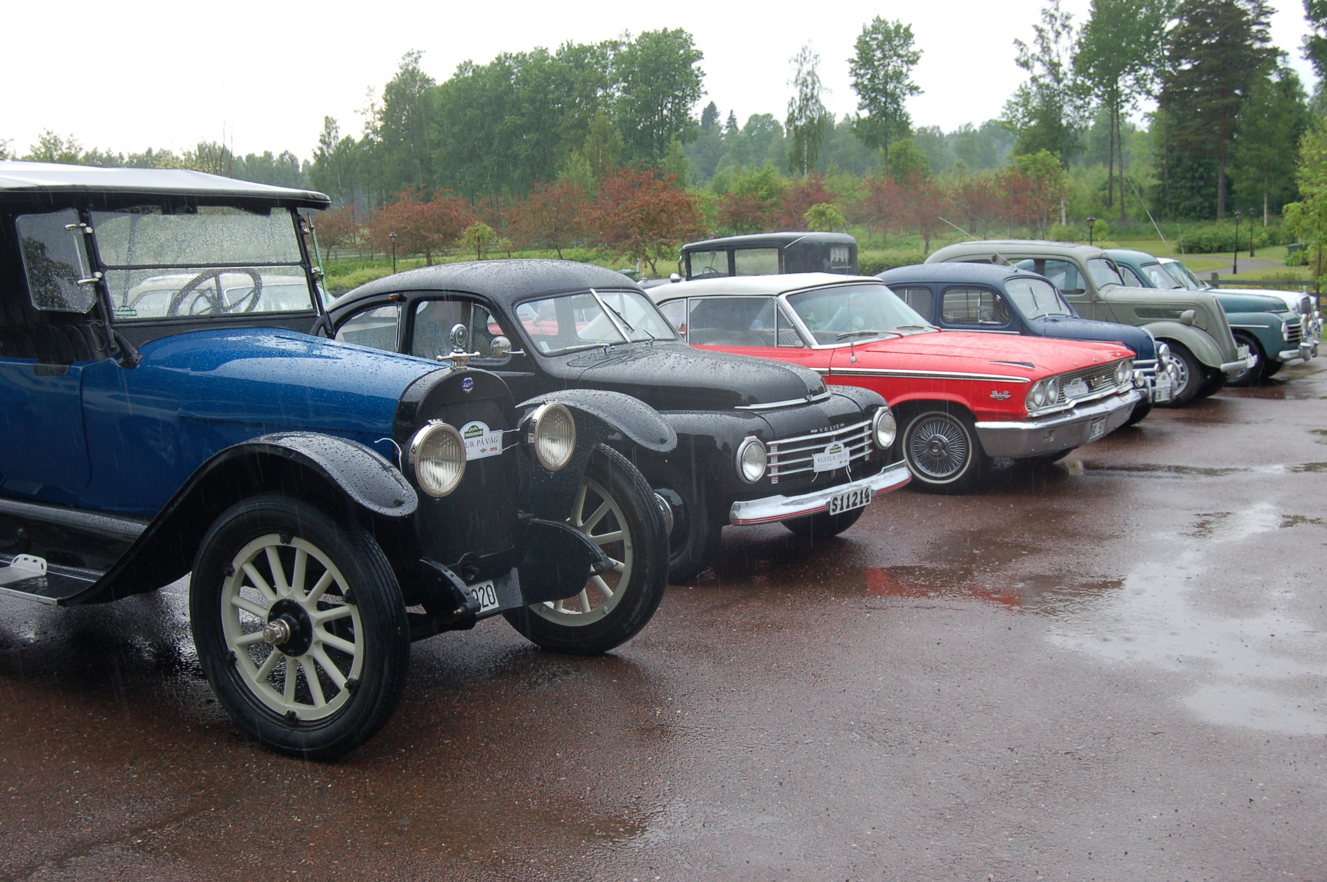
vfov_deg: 33.3
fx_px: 1473
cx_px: 673
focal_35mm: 40
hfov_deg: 48.5
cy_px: 439
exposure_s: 1/125
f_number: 5.6
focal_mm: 26
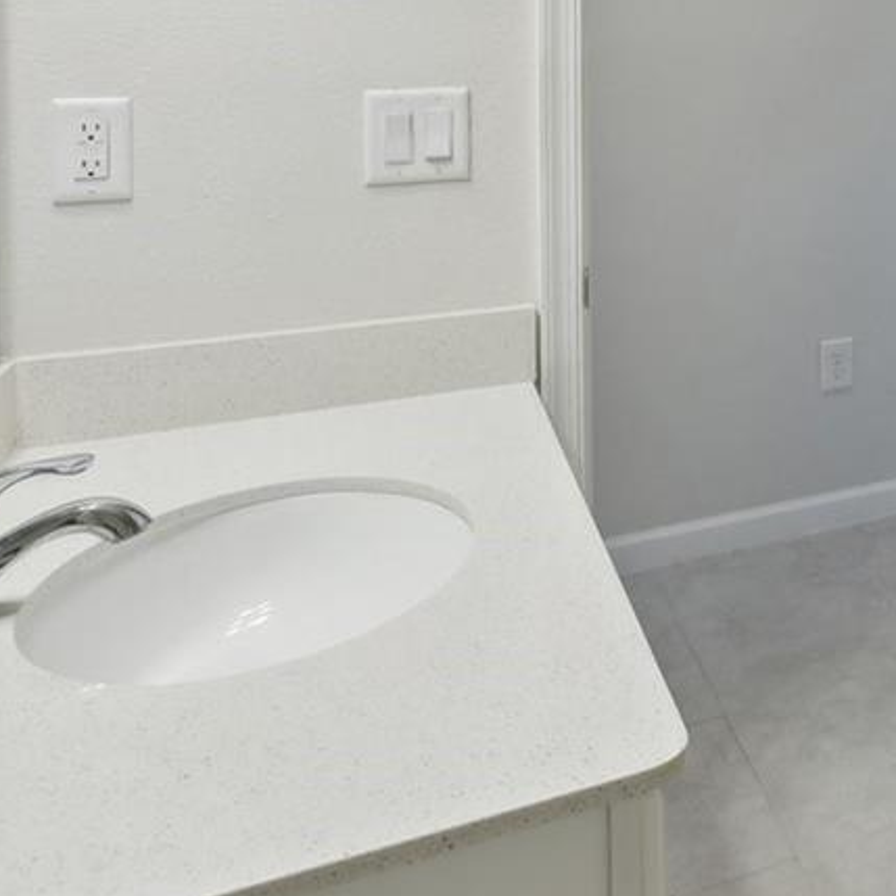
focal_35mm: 38
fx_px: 1113
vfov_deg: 38.7
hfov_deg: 35.0
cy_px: -8
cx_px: 1069
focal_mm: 12
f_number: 8
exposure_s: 1/30
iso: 400
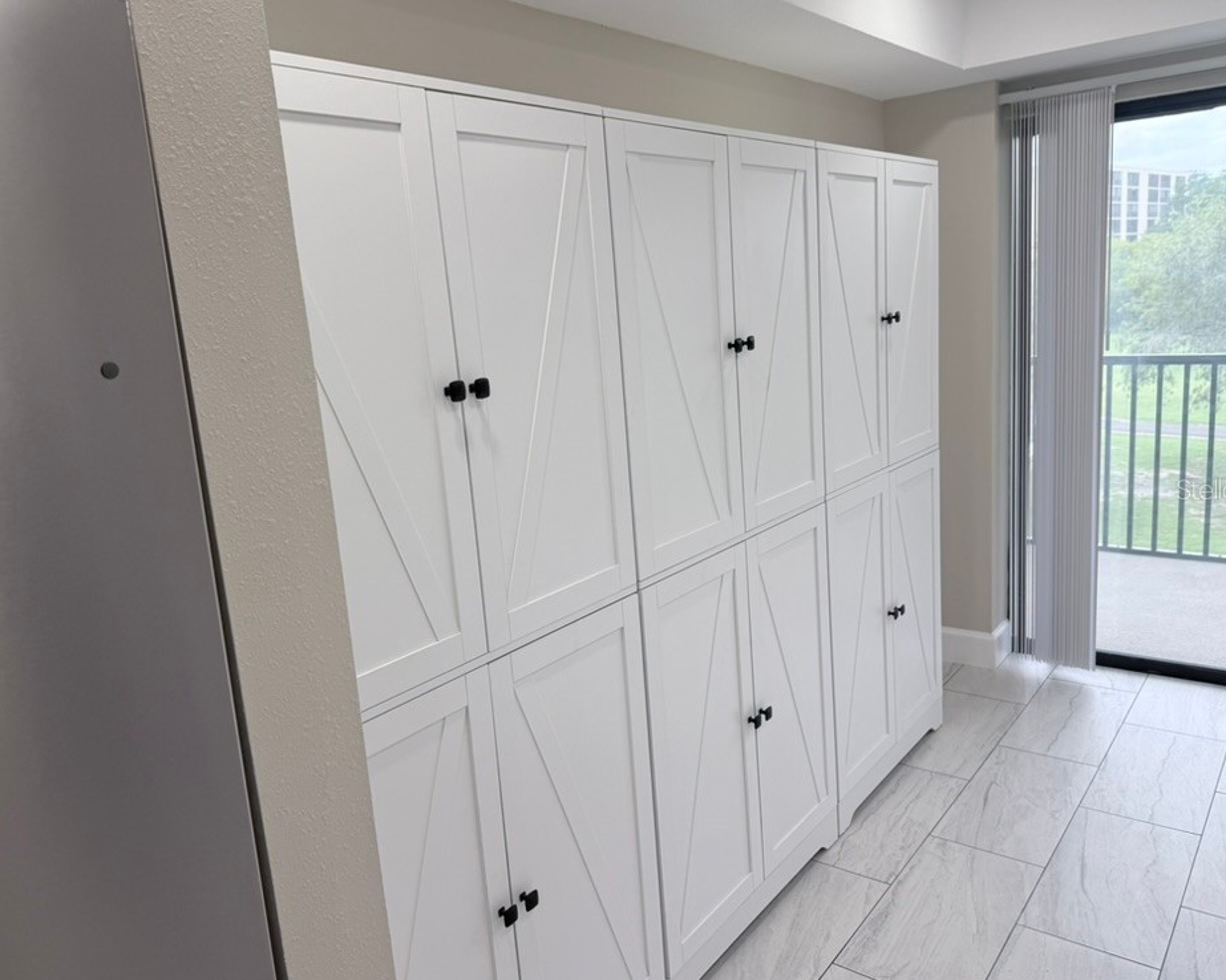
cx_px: 622
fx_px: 943
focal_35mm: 26
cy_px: 489
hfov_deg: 66.0
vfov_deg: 54.9
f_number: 1.78
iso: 100
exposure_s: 1/310
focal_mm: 6.76
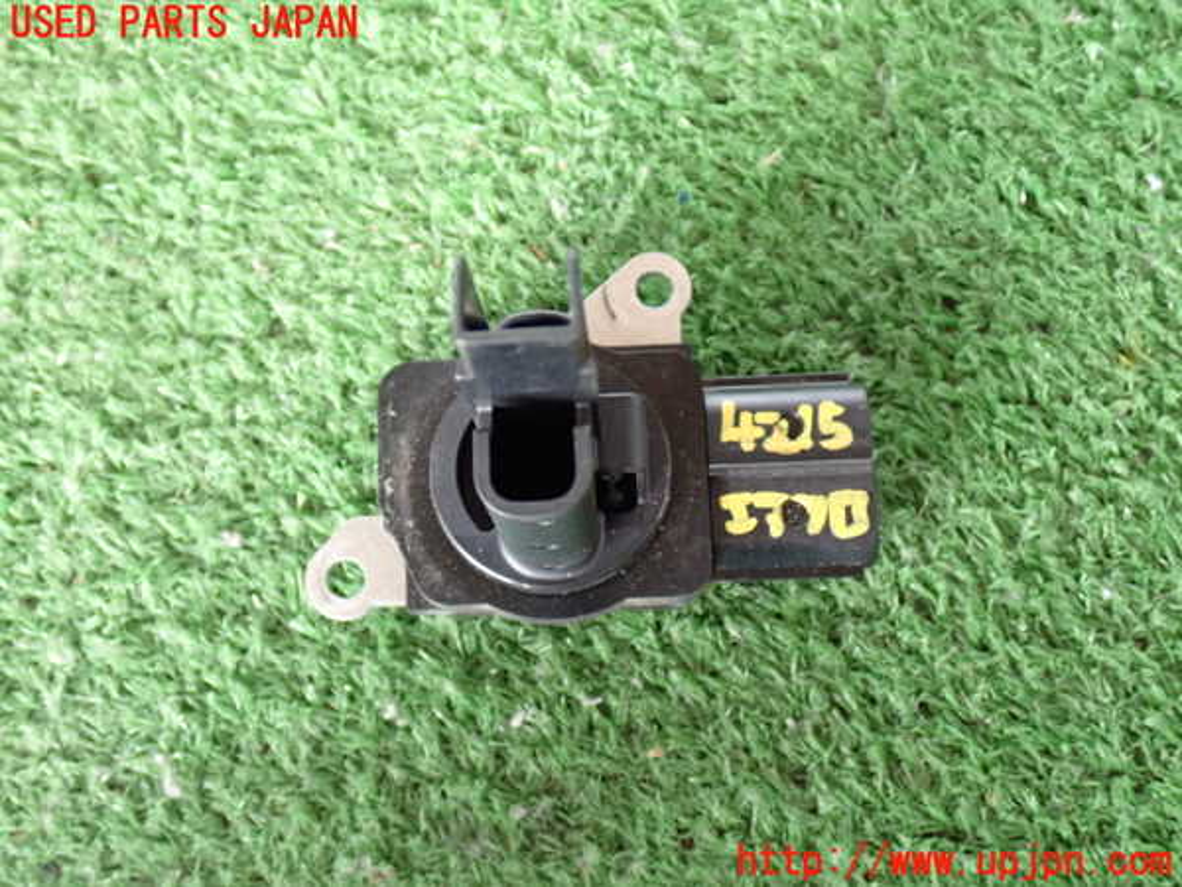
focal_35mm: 44
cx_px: 591
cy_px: 444
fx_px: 1502
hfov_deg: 42.9
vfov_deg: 32.9
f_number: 2.9
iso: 640
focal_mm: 7.84
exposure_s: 1/40
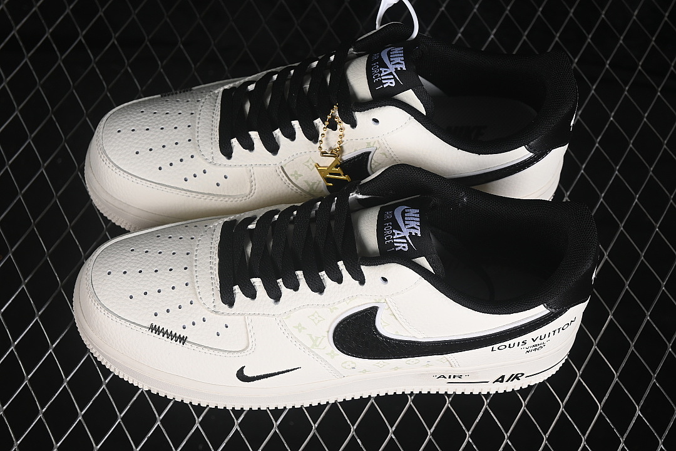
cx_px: 338
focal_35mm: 75
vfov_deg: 18.2
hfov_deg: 27.0
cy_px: 226
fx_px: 1408
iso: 160
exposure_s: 1/80
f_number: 7.1
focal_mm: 50
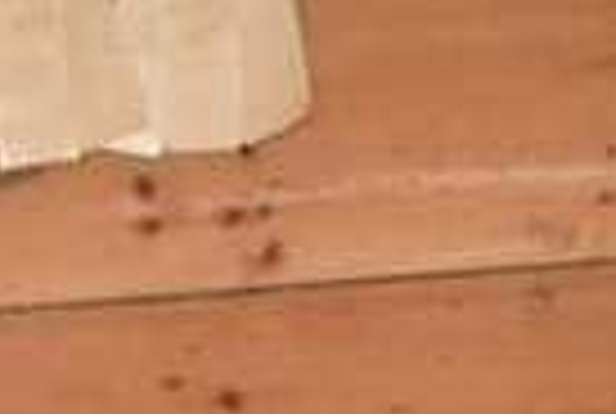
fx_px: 4025
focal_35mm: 235
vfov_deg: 5.6
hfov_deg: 8.2
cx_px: -724
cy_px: 1172
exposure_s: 1/60
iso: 800
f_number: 4
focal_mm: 21
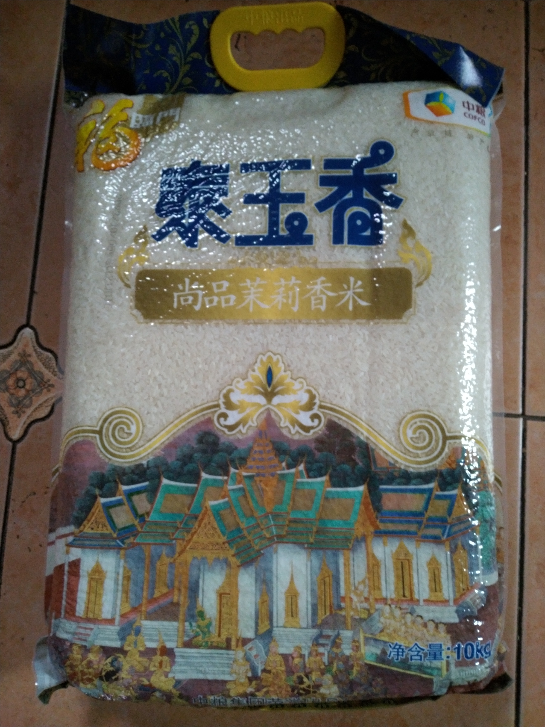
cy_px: 364
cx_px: 272
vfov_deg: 67.3
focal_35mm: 26
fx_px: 546
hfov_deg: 53.1
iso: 565
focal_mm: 3.44
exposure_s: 1/20
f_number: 2
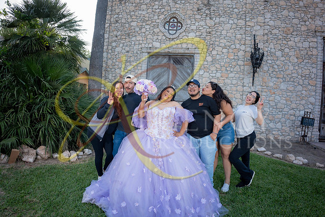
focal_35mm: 20
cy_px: 108
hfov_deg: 84.0
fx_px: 181
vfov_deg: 62.0
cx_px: 162
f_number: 2.8
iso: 125
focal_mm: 20
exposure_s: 1/400
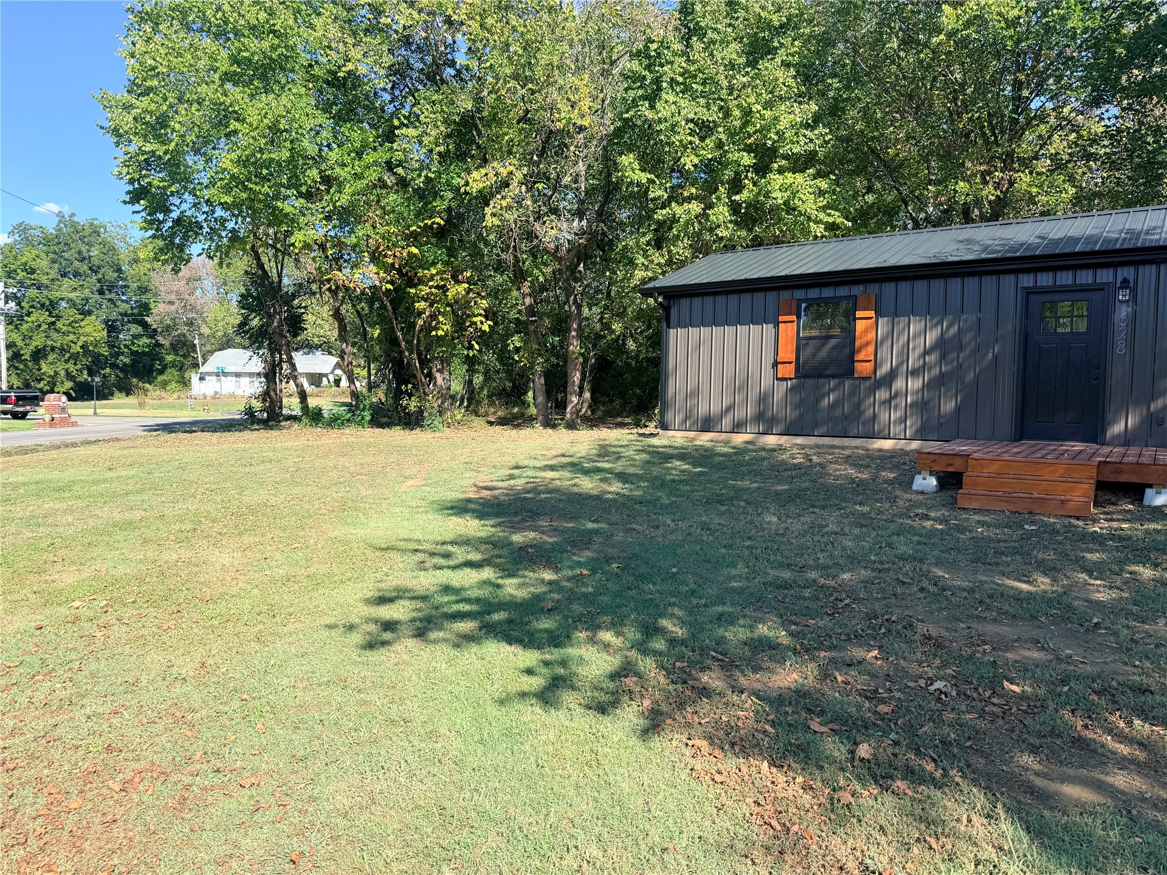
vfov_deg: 56.8
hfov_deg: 71.6
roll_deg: -0.5
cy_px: 438
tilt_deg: -3.4
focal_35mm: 24
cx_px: 584
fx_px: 809
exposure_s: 1/1855
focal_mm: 6.76
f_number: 1.78
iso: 80
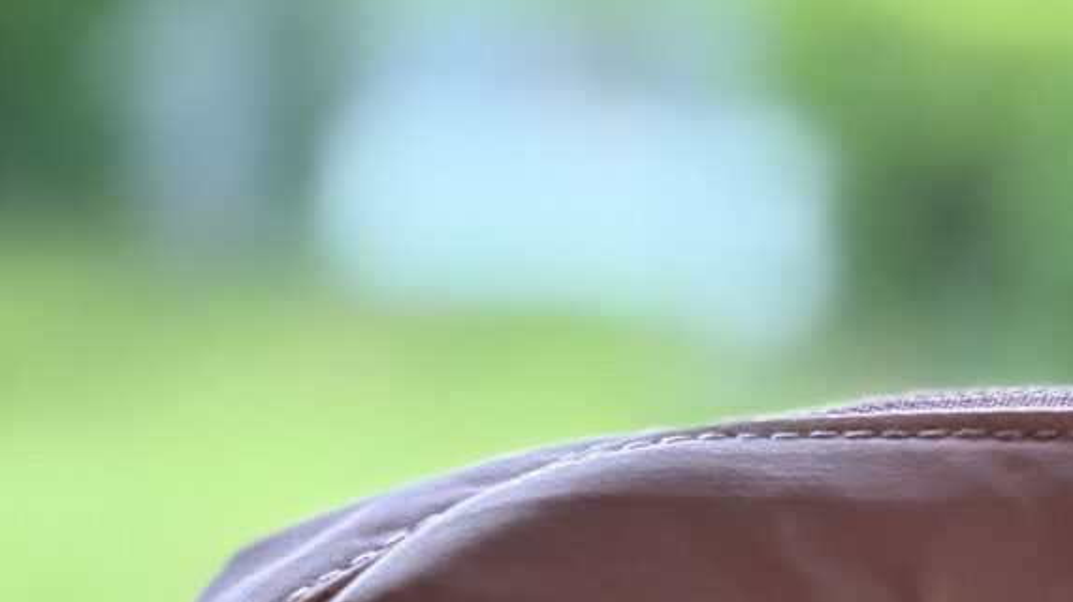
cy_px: 1159
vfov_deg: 5.1
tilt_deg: -8.2
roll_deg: -1.1
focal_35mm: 235
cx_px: 1143
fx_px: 6683
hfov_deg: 9.1
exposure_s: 1/60
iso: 125
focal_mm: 6.86
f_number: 1.78
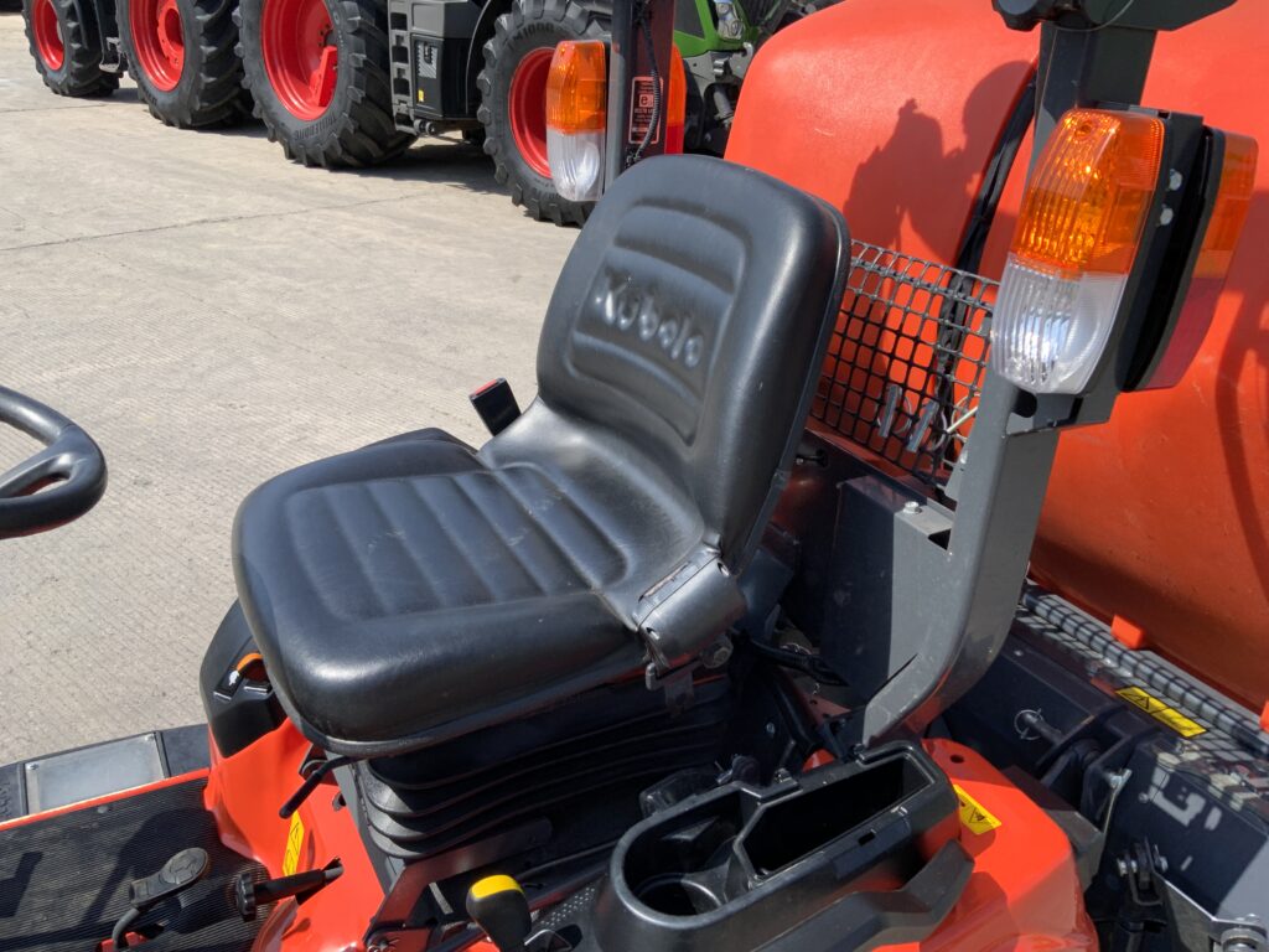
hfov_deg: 61.7
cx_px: 634
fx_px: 1063
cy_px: 476
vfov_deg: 48.2
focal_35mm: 29
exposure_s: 1/962
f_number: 1.8
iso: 16
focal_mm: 3
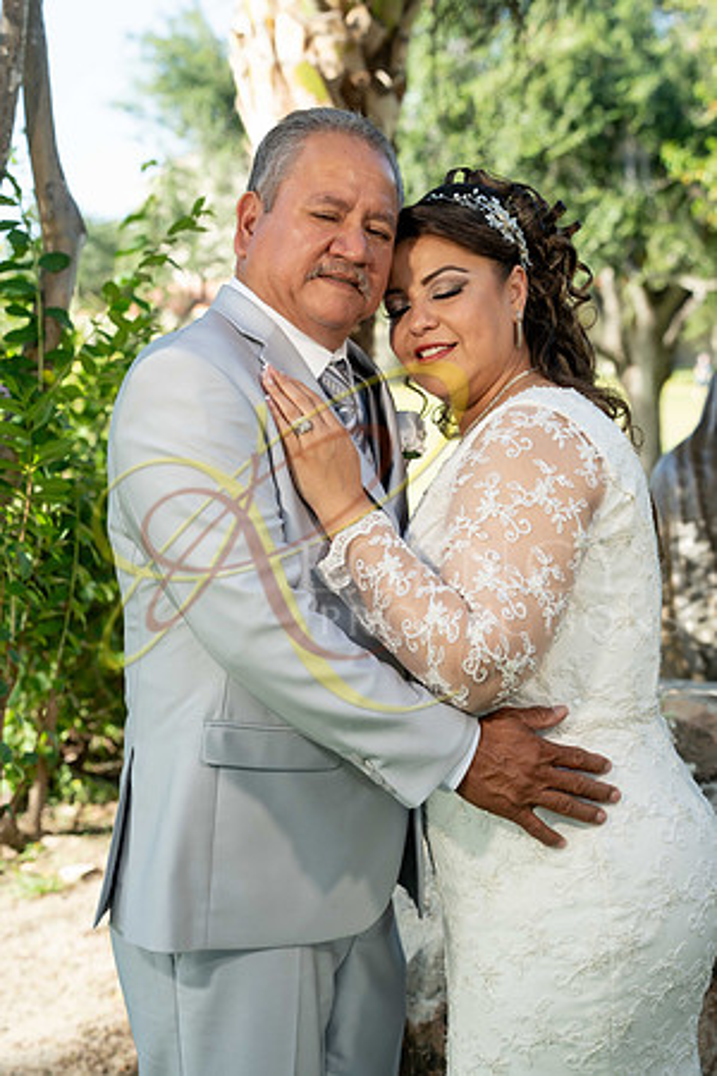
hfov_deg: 23.0
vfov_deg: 33.9
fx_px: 1762
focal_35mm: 59
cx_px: 358
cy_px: 538
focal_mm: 59
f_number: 4.5
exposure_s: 1/500
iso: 500
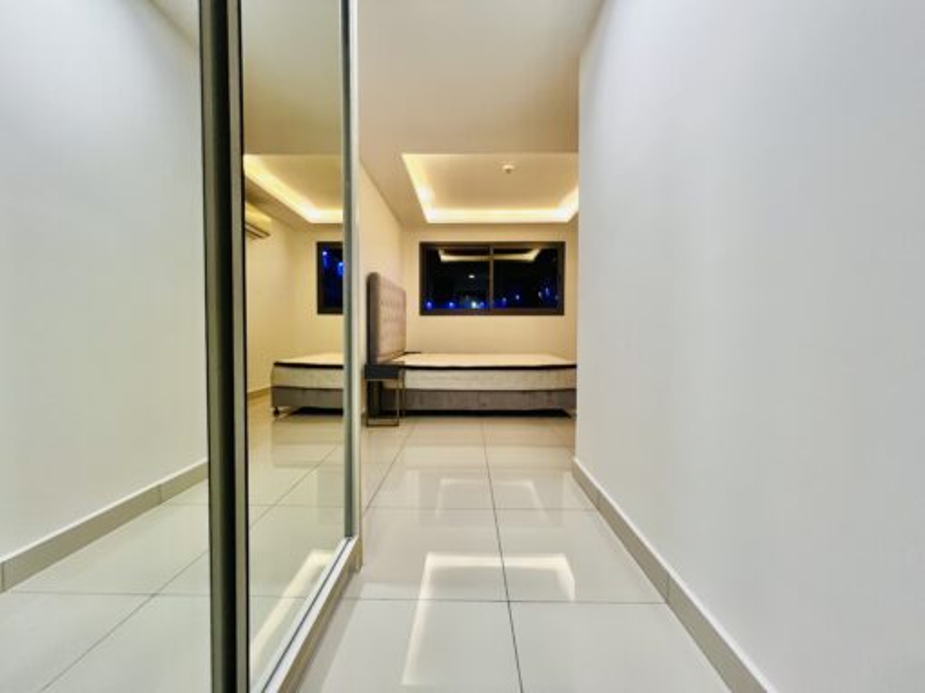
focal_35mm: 13
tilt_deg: -1.7
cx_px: 462
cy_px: 346
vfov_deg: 89.9
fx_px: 347
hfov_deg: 106.2
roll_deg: -0.4
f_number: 1.8
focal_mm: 1.57
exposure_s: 1/50
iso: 320
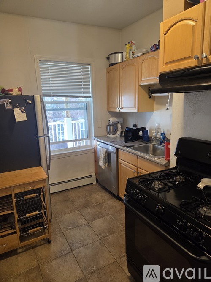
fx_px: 187
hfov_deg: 58.9
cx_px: 106
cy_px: 141
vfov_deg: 73.9
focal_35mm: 23
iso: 320
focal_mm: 5.4
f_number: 1.8
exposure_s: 1/120
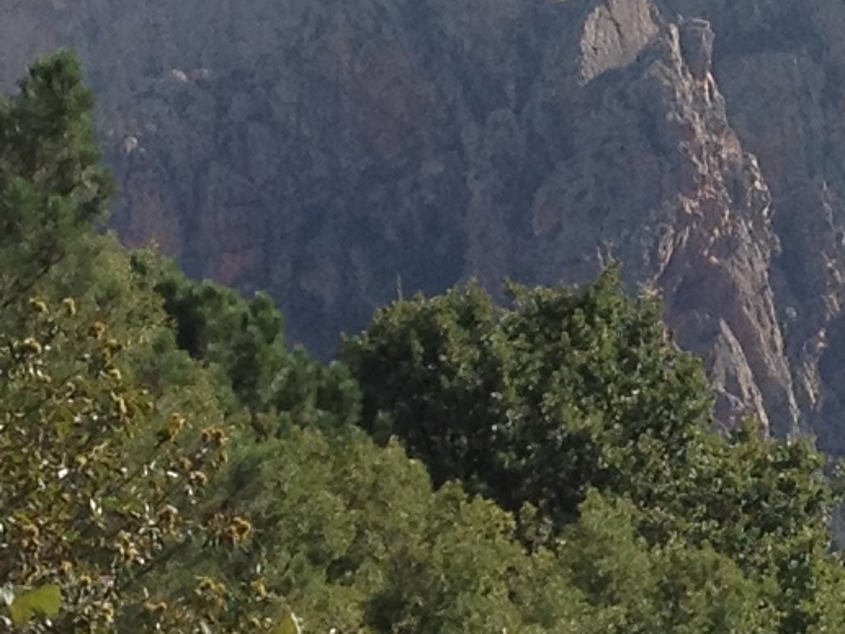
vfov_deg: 6.7
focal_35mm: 221
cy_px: 225
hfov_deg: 8.7
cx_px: 1355
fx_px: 5396
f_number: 2.4
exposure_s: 1/1416
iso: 64
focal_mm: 4.28
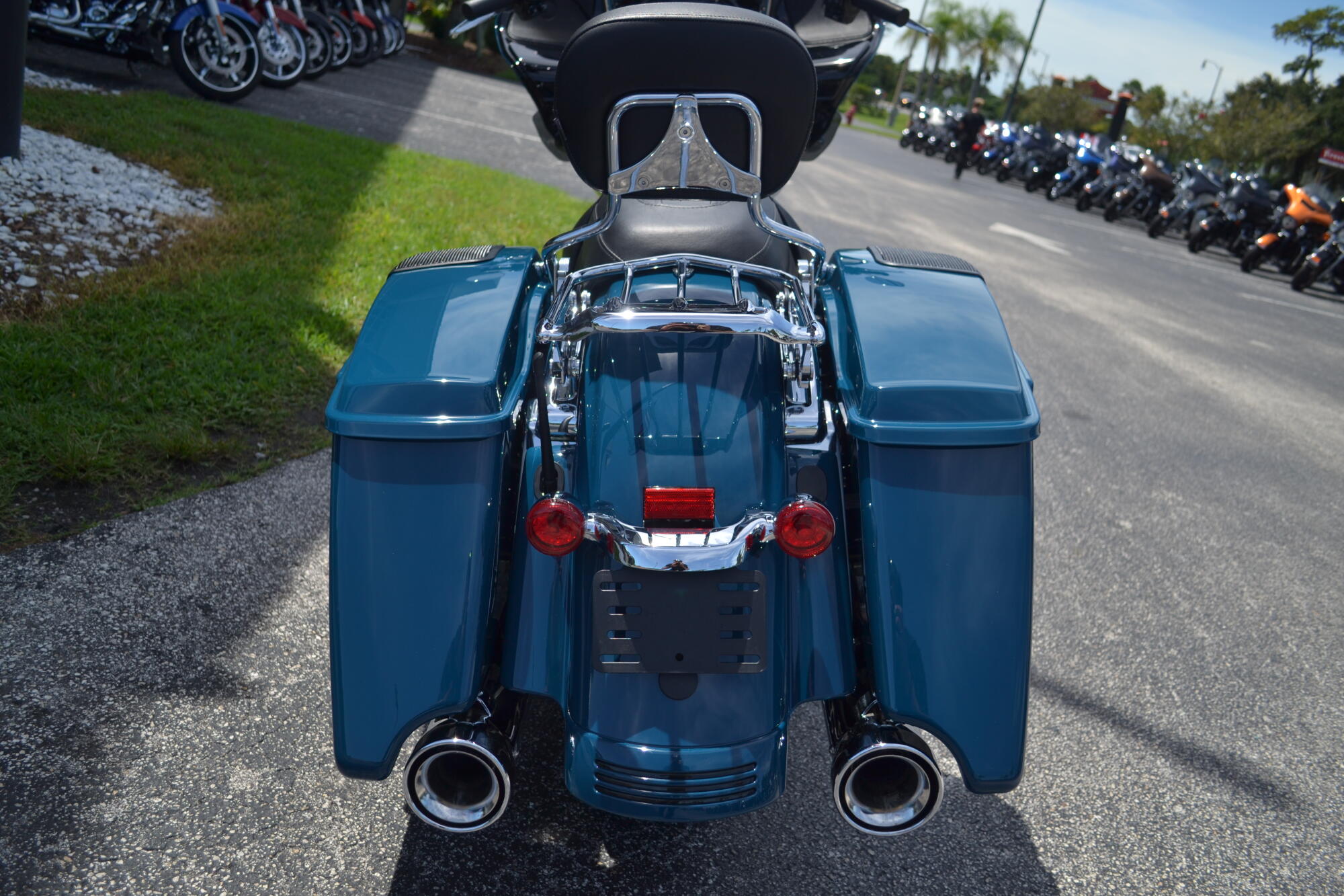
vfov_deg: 43.6
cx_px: 672
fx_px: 1120
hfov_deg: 61.9
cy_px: 448
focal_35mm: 30
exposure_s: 1/800
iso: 100
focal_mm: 20
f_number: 3.8
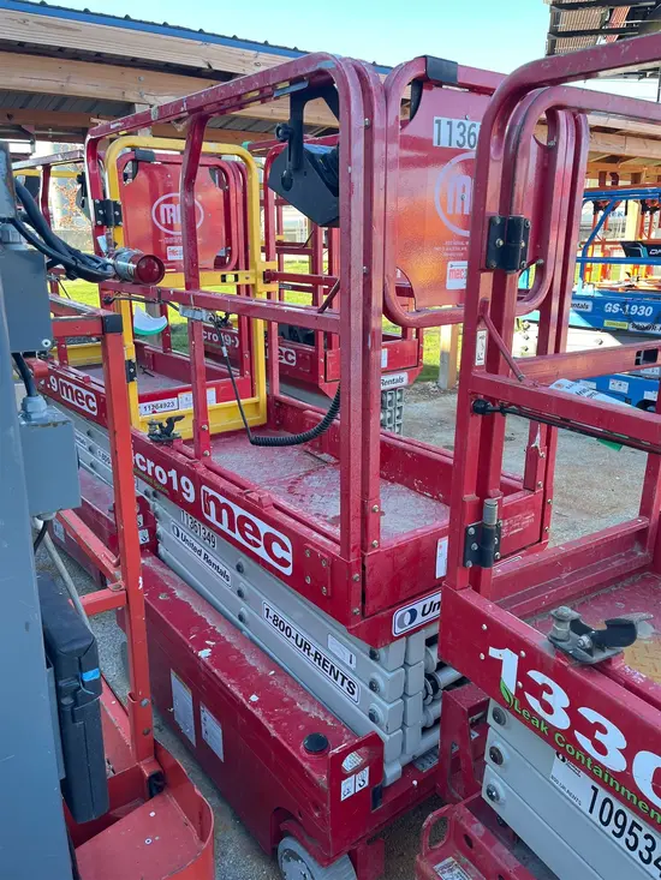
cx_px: 330
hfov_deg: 53.1
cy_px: 440
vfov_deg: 67.3
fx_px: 662
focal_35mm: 26
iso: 40
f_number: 1.6
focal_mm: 5.1
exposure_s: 1/179
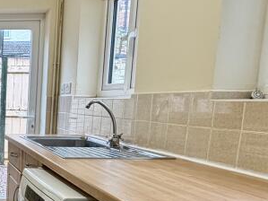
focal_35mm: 48
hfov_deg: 31.2
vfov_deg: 29.7
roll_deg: +0.6
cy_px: 155
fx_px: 371
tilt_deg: -7.3
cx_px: -76
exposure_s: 1/100
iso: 160
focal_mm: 2.22
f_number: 2.2
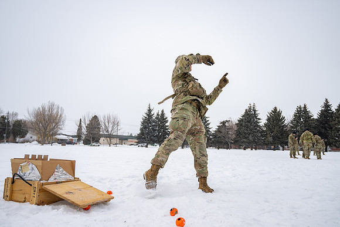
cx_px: 170
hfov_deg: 60.3
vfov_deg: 42.3
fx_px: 293
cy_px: 114
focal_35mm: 31
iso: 100
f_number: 4
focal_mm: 31
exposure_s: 1/800
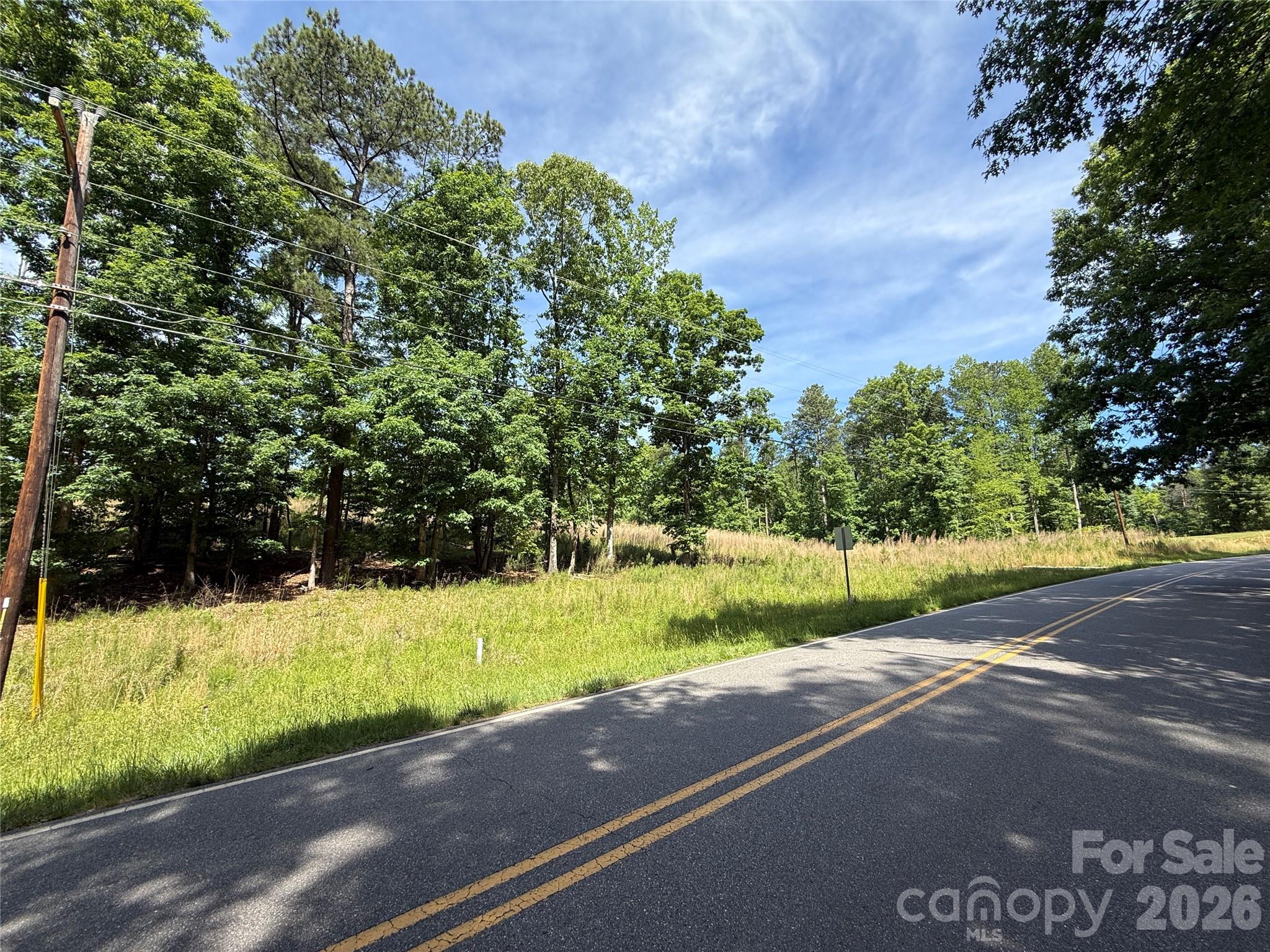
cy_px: 476
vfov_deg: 85.7
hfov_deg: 102.1
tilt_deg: +12.4
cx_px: 635
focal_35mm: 14
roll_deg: +0.6
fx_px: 514
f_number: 2.2
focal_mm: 2.22
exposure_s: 1/841
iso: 50
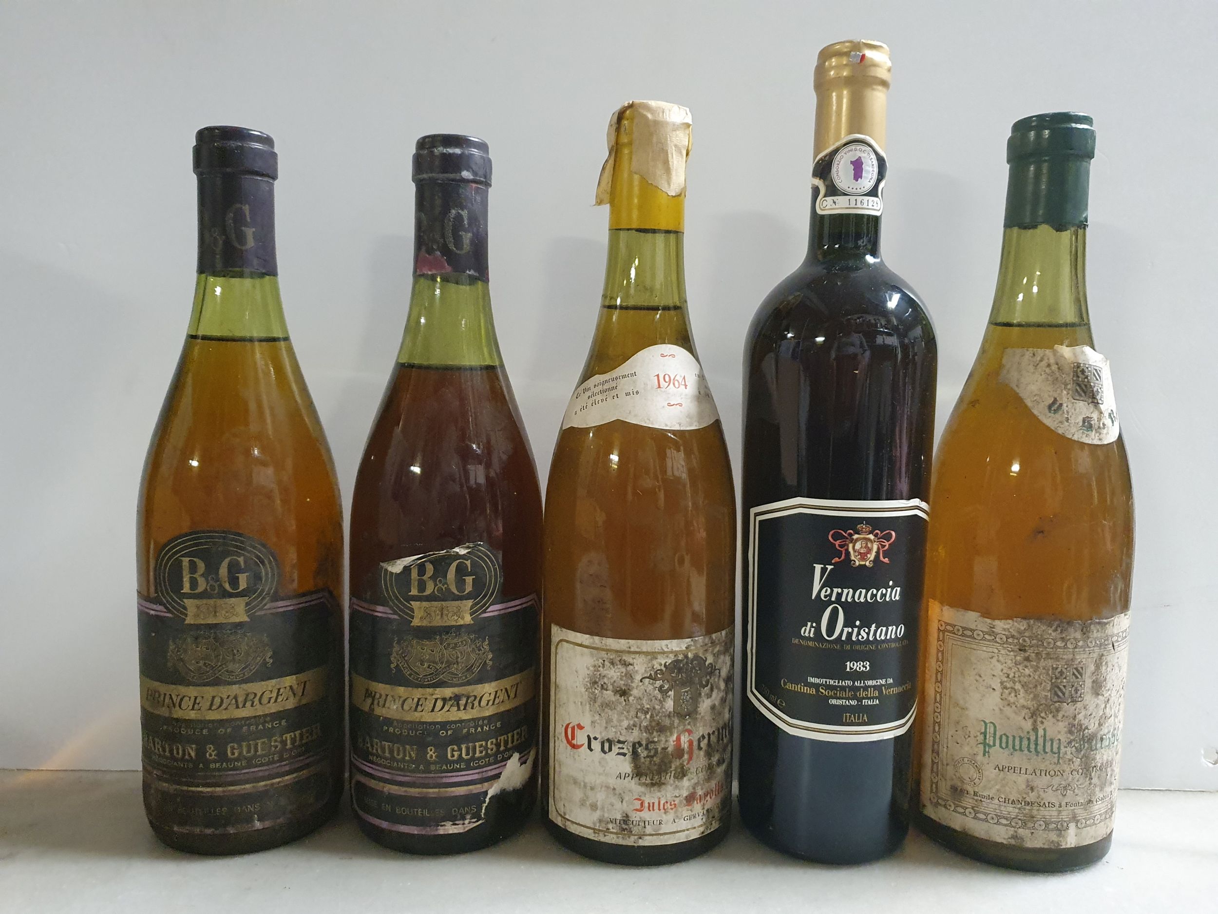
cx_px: 609
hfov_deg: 67.3
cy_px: 457
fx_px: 915
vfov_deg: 53.1
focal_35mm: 26
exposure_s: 1/50
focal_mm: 4.32
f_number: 1.5
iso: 640
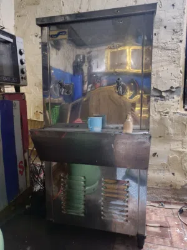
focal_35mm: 24
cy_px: 125
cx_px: 94
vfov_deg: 71.6
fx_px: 173
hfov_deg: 56.8
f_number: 1.7
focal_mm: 5.25
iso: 896
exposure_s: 1/40
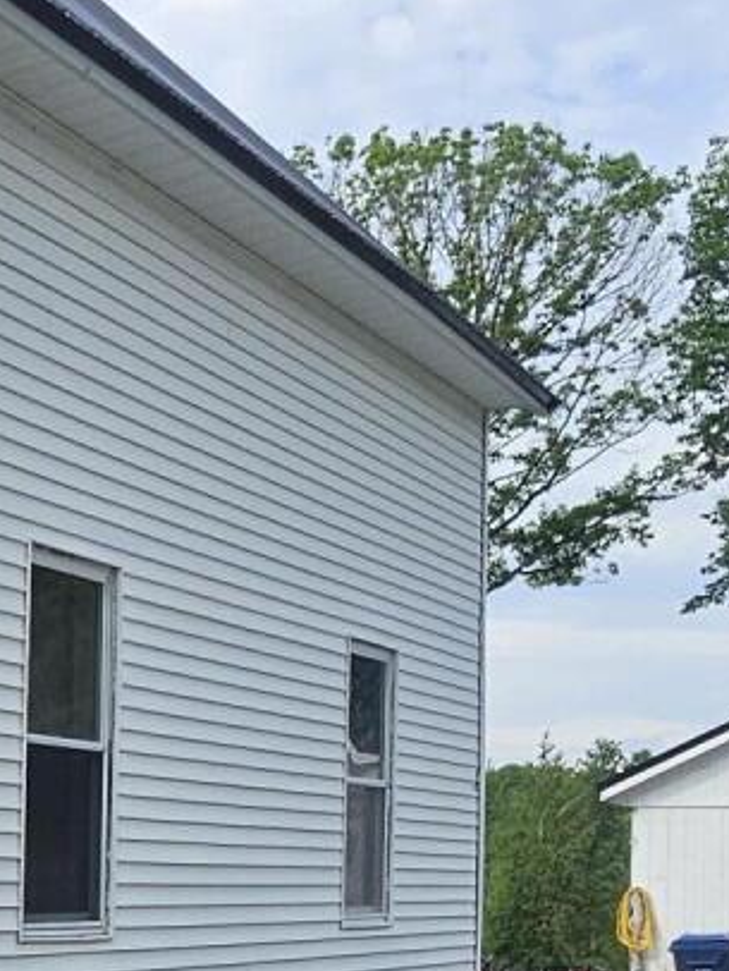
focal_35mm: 64
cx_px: -141
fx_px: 1795
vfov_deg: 29.2
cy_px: 854
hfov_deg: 21.4
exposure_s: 1/1659
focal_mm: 2.2
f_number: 2.2
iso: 50
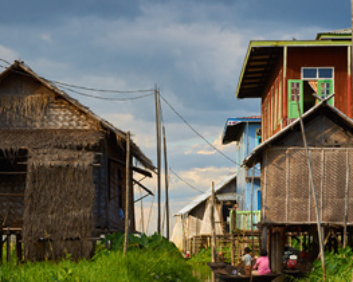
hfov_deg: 15.4
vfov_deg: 12.3
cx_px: 227
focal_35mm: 125
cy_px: 221
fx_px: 1305
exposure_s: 1/350
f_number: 8
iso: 200
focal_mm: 50
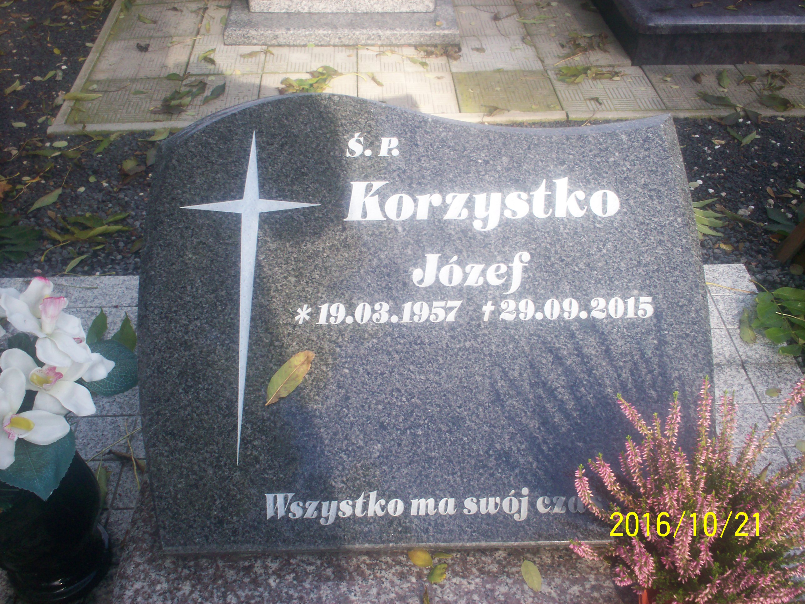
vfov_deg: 39.7
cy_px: 302
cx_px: 402
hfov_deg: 51.4
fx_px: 837
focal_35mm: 36
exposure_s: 1/90.3
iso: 100
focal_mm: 6
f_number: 4.5
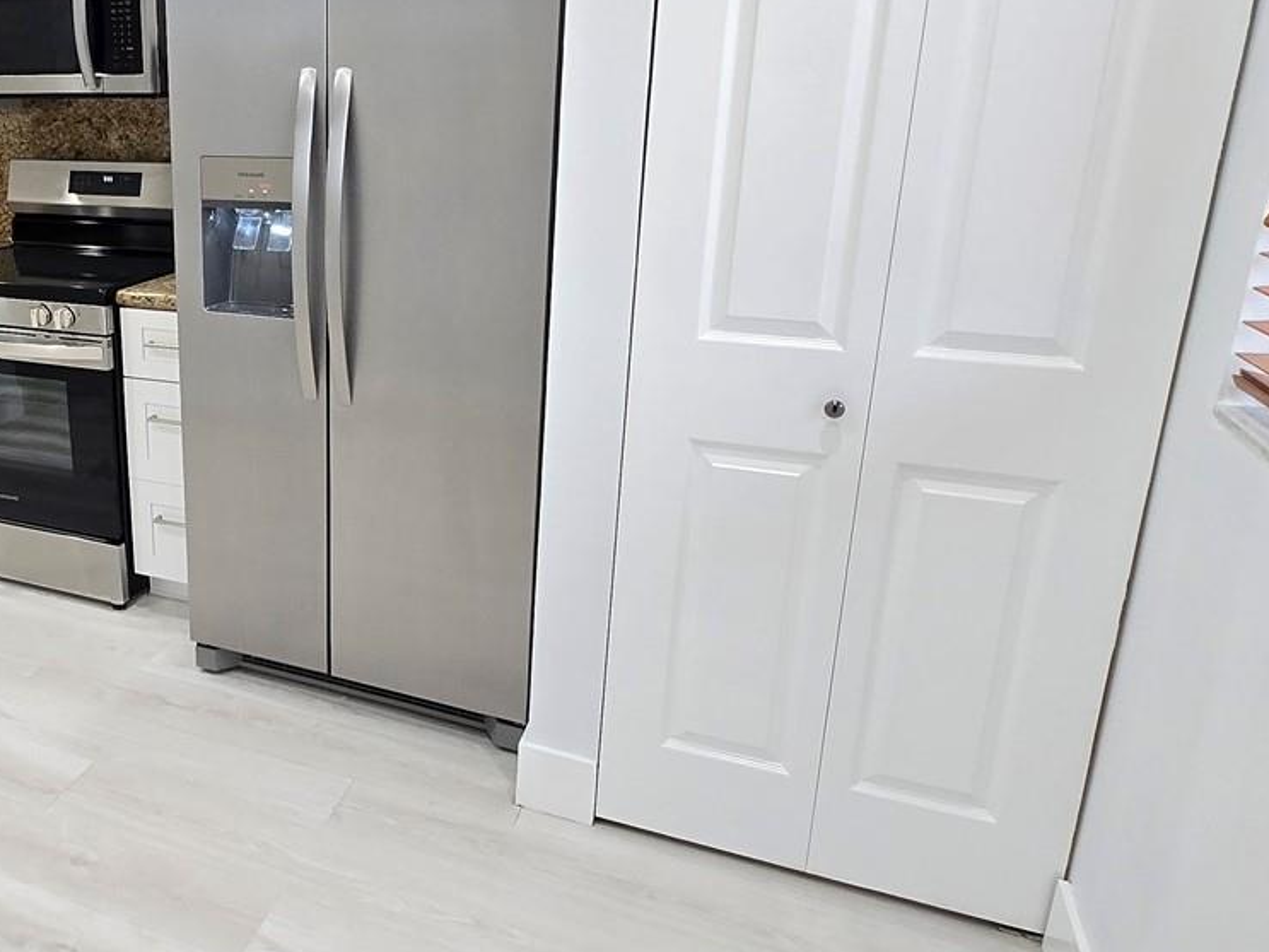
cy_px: 405
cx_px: 289
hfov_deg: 59.4
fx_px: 1026
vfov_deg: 49.6
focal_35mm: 28
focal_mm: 1.7
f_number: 2.2
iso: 160
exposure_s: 1/60
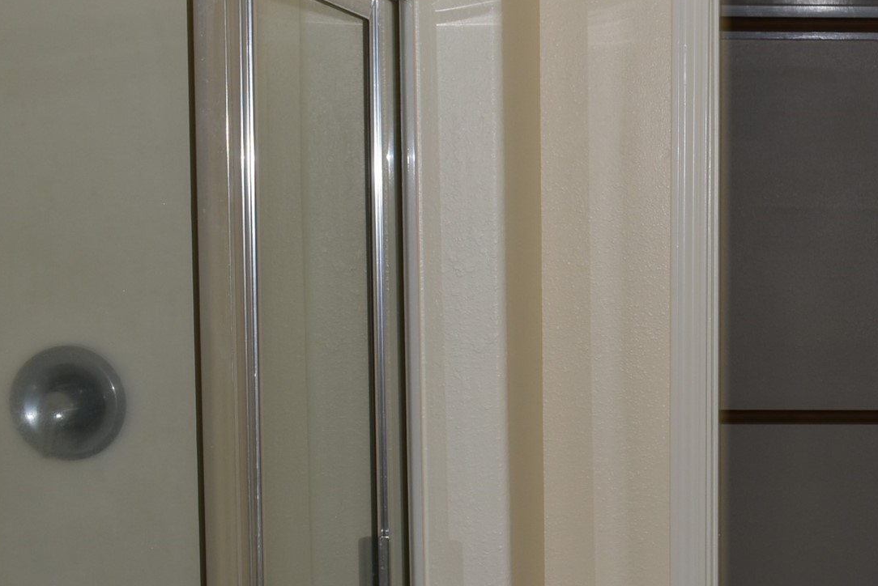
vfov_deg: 18.2
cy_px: 344
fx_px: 1830
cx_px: 870
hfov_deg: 25.7
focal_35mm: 75
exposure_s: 1/30
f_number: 5.6
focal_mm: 25
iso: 200
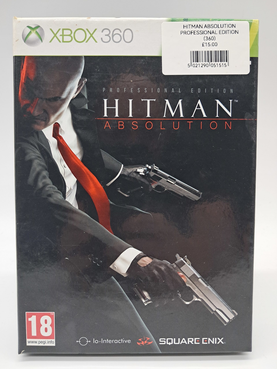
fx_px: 288
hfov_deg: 51.4
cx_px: 138
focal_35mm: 27
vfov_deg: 65.3
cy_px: 184
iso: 80
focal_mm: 4
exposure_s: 1/50
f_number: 1.8
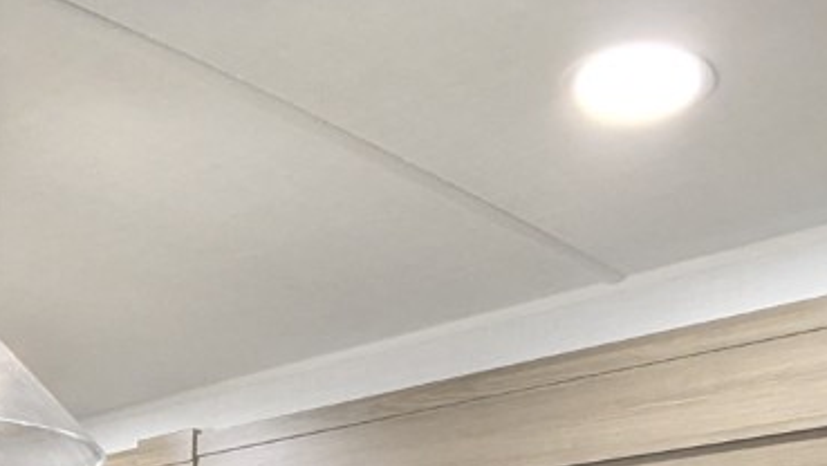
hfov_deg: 31.6
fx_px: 1448
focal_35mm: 66
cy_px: 975
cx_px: 261
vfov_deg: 14.6
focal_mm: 2.35
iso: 246
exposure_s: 1/56.5
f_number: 2.2
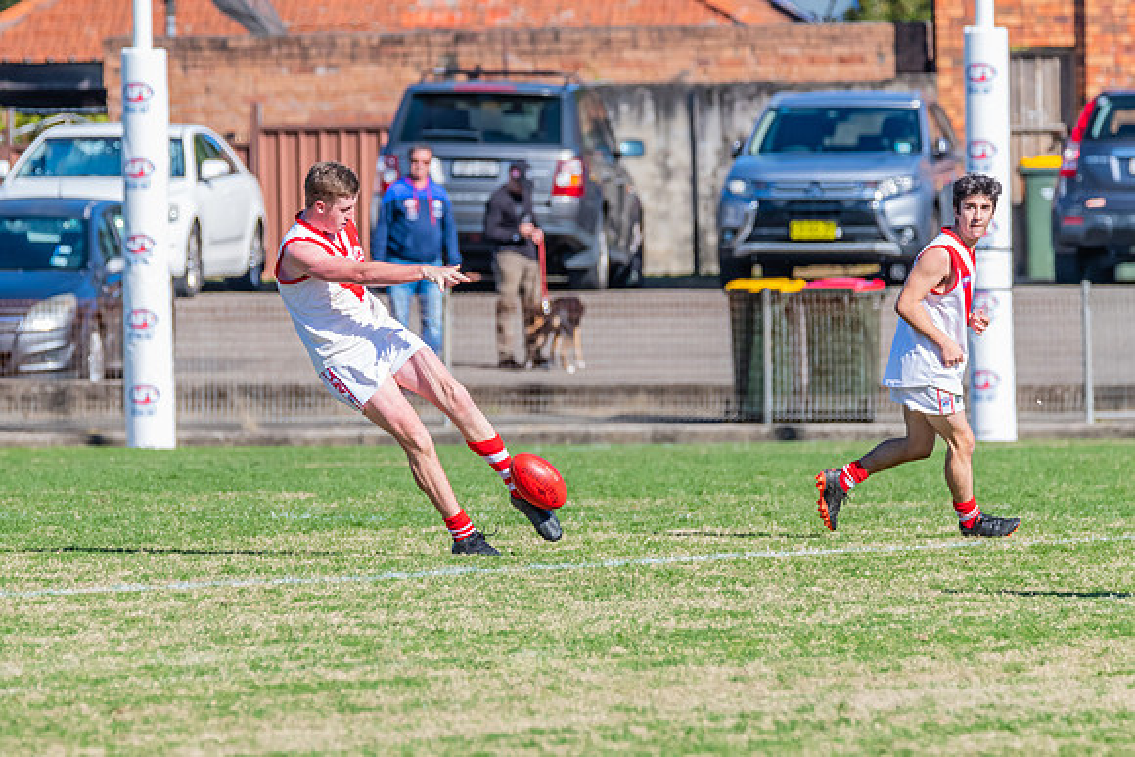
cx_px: 436
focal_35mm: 684
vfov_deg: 2.0
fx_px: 21566
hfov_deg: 3.0
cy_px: 377
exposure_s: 1/1600
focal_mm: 420
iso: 800
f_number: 9
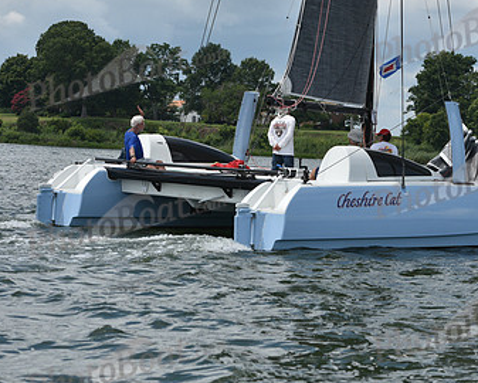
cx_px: 301
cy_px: 128
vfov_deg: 13.6
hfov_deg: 17.0
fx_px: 1600
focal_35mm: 113
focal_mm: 70
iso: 320
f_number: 5.6
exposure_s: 1/3200
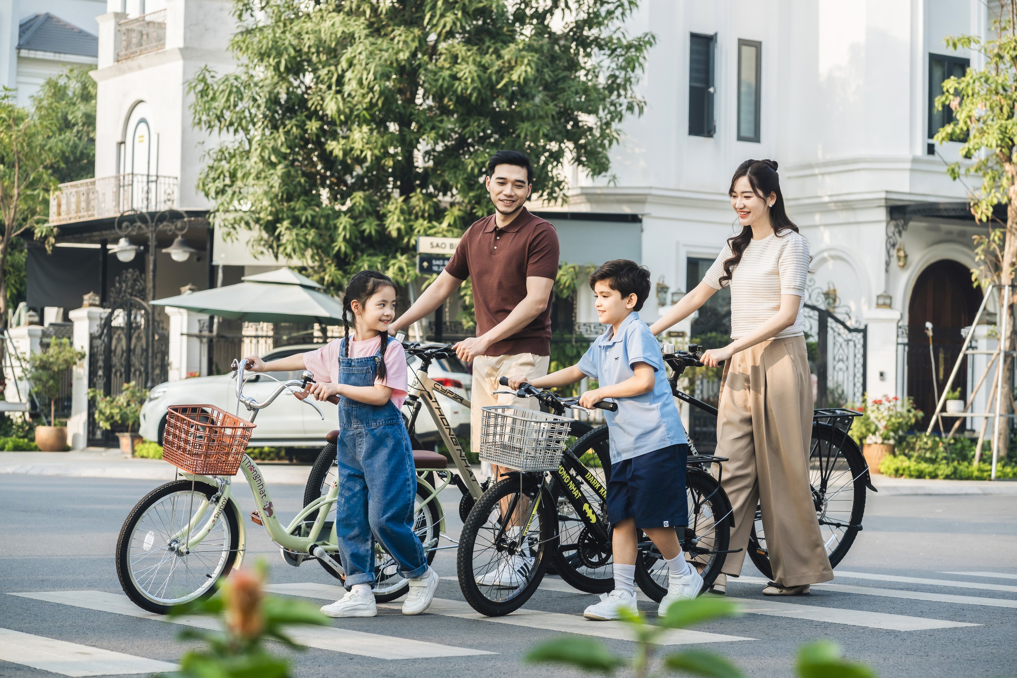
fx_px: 2401
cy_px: 339
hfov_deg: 23.9
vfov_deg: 16.1
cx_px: 508
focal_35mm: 85
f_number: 5.6
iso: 800
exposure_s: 1/1250
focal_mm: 85
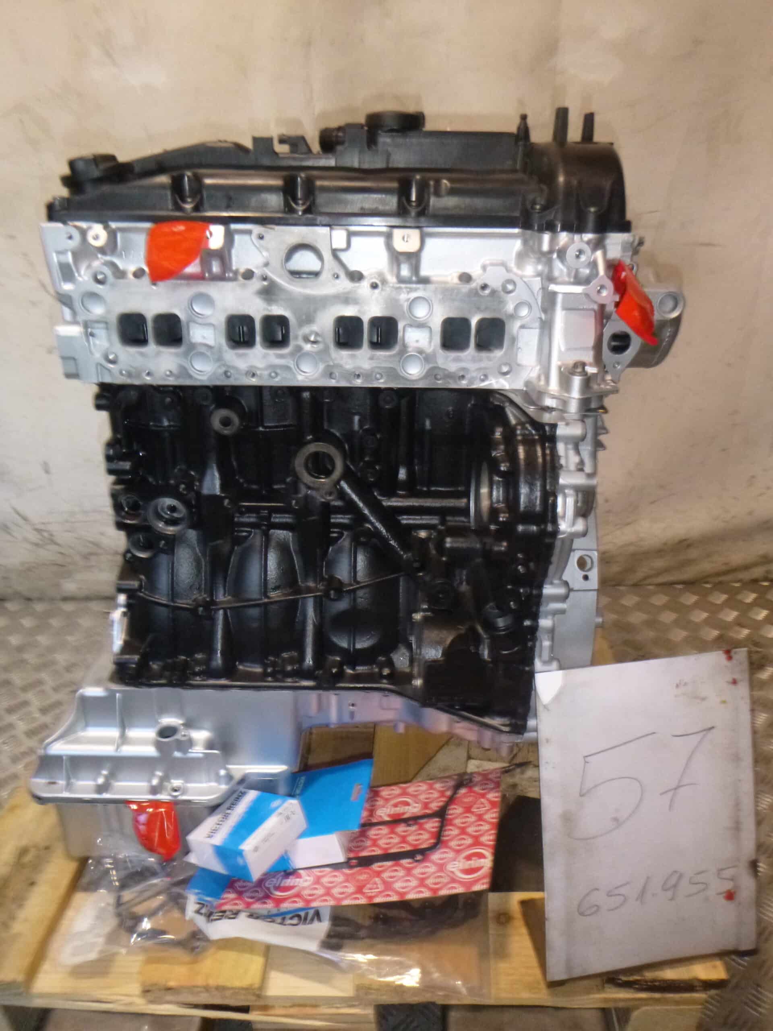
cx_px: 386
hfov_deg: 54.9
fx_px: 744
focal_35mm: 25
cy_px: 516
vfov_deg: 69.4
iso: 400
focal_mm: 4.5
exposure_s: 1/60
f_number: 3.9
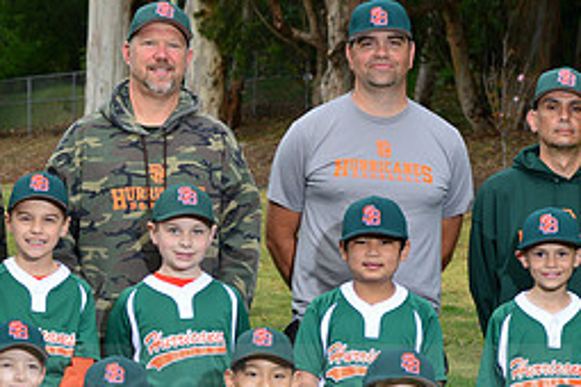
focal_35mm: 182
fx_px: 2937
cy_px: 374
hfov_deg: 11.3
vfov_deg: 7.5
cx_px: 130
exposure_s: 1/200
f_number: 10
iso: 320
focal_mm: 80
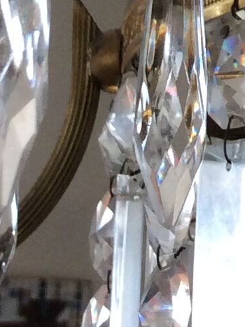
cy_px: -275
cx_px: 476
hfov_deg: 8.4
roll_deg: +2.1
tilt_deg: +21.6
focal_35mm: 168
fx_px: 1590
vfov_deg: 11.0
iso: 50
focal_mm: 3.3
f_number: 2.4
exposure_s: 1/100
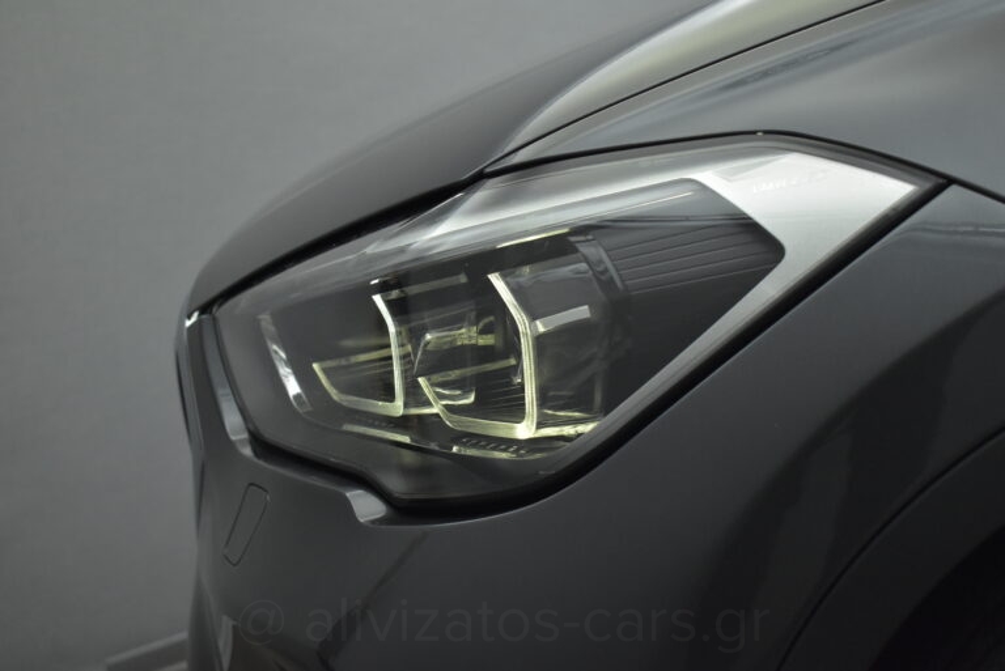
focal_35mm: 57
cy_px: 336
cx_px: 502
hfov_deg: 35.0
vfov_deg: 23.8
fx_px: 1592
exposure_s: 1/200
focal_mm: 38
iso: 1600
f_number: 4.8
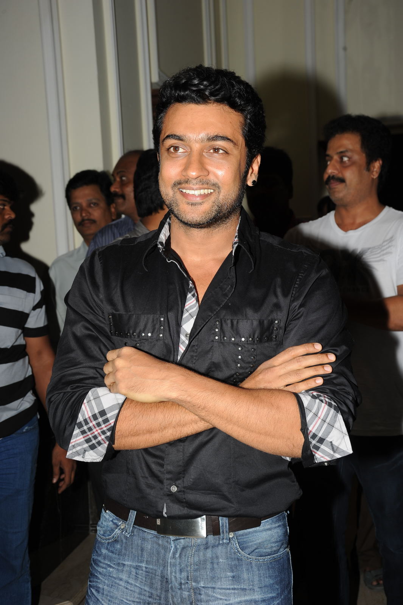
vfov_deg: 39.6
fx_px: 840
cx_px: 202
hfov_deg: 27.0
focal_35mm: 50
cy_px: 302
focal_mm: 50
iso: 200
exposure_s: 1/125
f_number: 9
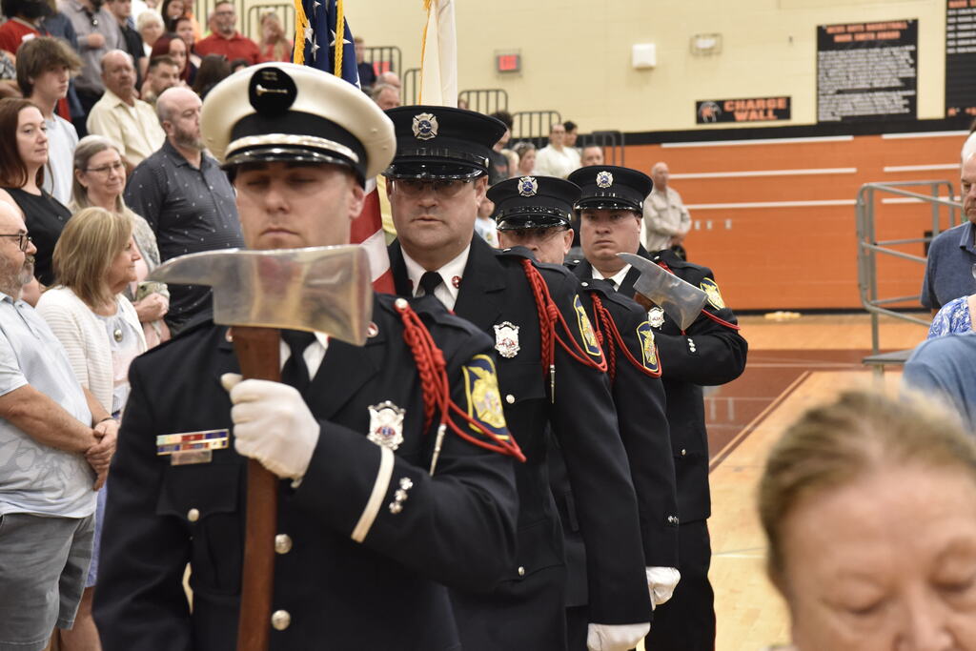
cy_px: 326
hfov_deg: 28.8
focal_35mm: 70
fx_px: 1898
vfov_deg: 19.5
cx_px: 488
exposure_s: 1/125
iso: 4000
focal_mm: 70
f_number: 6.3
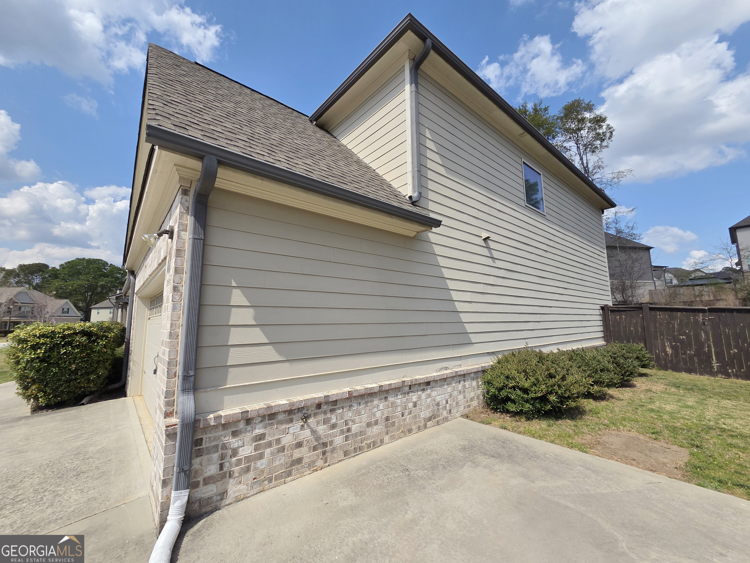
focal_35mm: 13
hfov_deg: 106.2
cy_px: 282
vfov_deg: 89.9
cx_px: 375
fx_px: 282
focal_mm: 2.2
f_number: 2.2
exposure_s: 1/2760
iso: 50
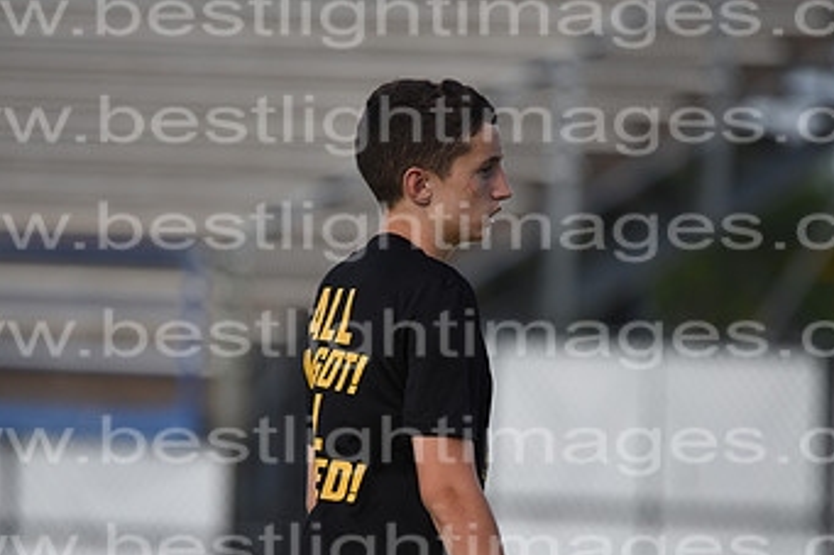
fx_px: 11832
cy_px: 392
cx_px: 426
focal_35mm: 511
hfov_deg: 4.0
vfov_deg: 2.7
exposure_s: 1/1250
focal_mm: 300
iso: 200
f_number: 4
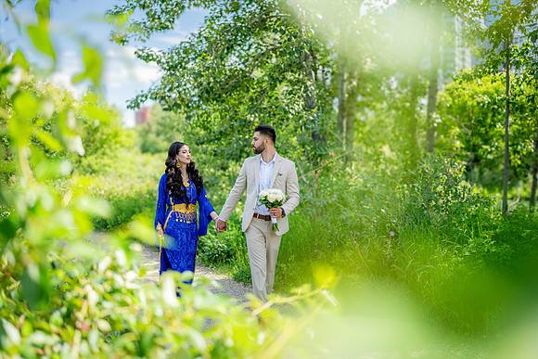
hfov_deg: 54.4
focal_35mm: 35
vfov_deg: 37.9
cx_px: 269
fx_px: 523
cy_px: 180
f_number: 1.2
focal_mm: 35
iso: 125
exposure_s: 1/3200
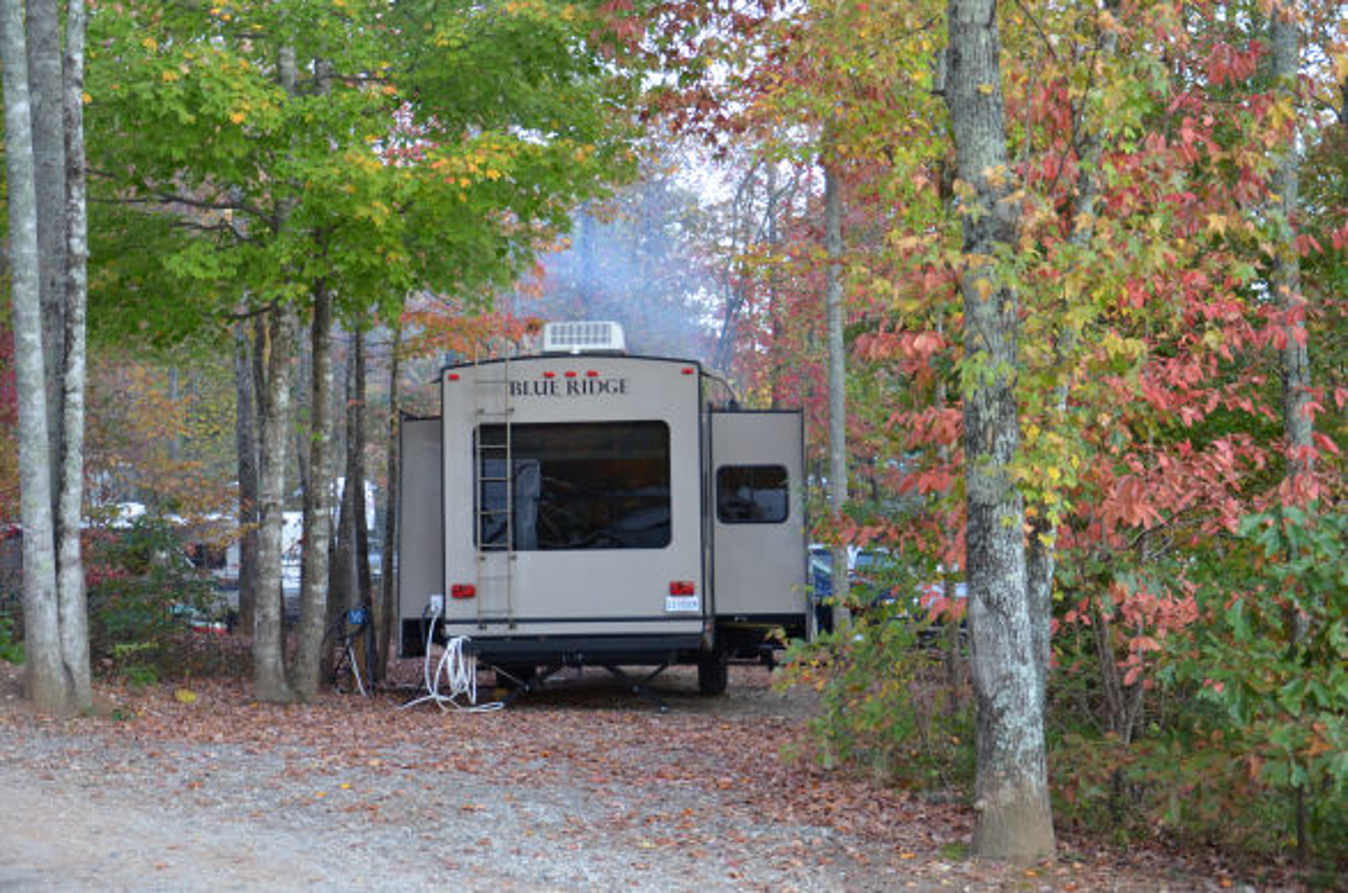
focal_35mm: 60
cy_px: 446
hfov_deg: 33.5
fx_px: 2242
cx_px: 674
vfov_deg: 22.5
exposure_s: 1/50
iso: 800
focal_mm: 40
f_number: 4.5
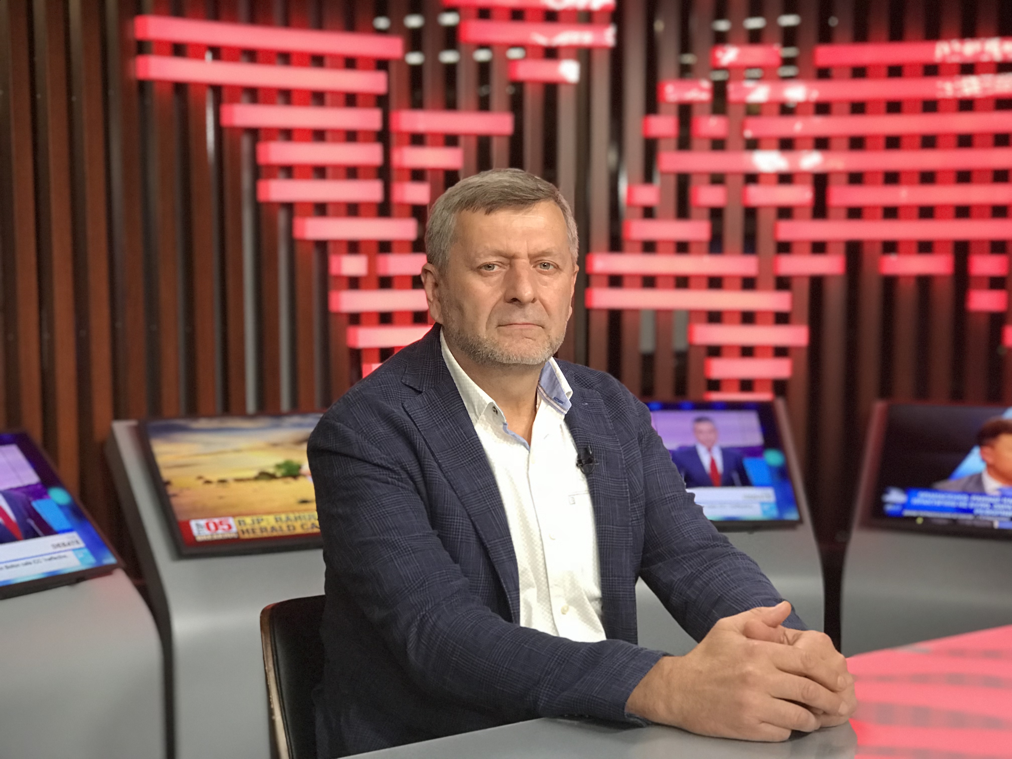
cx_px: 506
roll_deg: +0.0
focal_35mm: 57
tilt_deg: -4.3
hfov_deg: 33.8
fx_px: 1666
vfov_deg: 25.7
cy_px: 380
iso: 200
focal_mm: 6.6
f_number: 2.8
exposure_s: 1/60
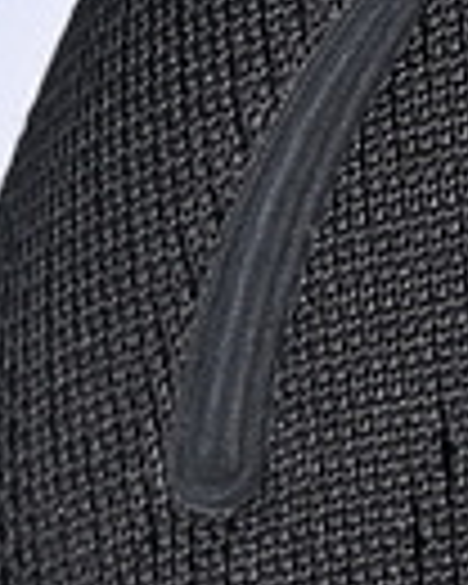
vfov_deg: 3.3
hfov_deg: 2.6
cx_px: 954
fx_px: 10094
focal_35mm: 583
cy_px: 774
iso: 160
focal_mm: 50
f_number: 6.3
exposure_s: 1/60
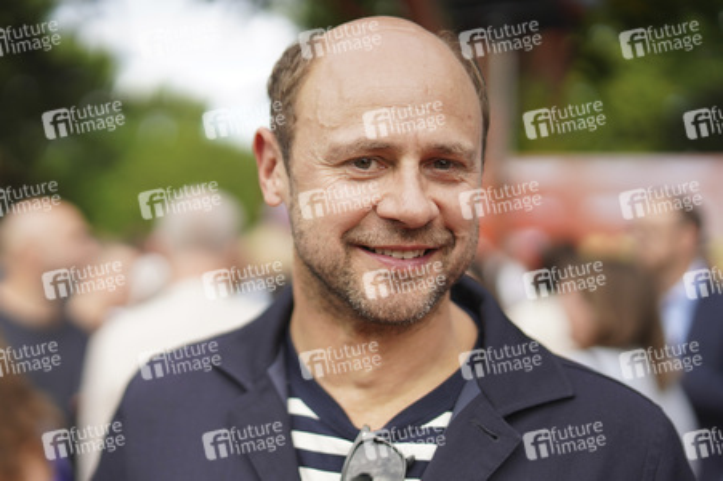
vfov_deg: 27.0
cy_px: 240
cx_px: 362
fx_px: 1003
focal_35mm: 50
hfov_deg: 39.6
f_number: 1.6
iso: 320
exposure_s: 1/4000
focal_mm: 50
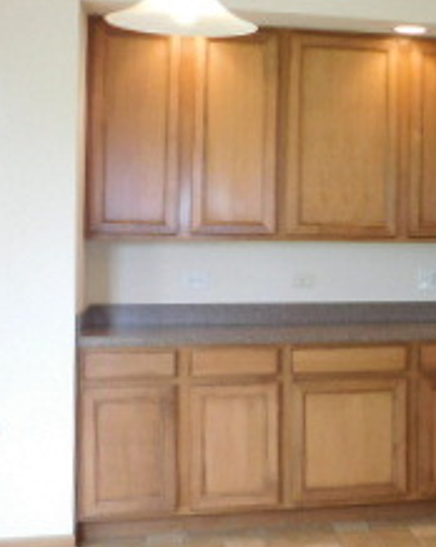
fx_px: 1066
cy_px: 218
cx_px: 551
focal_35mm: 66
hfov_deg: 21.2
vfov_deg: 28.7
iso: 125
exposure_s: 1/30
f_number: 3
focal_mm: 4
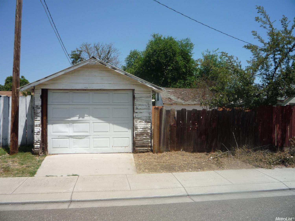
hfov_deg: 60.0
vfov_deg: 46.8
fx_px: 256
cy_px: 110
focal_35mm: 30
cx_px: 148
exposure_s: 1/500
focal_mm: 5.2
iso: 100
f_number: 5.6
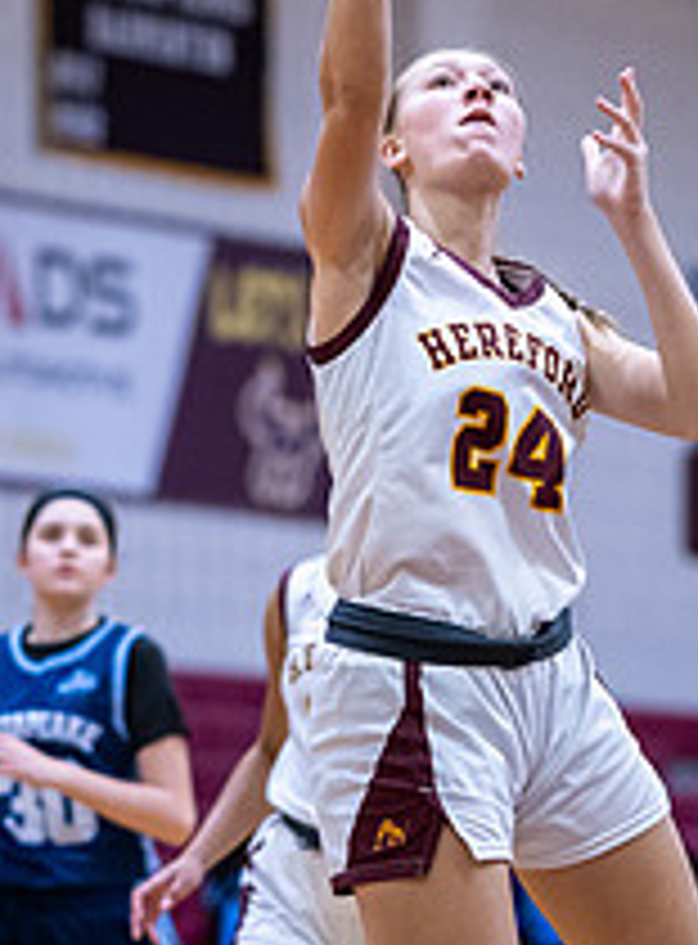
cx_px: 309
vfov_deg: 6.8
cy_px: 342
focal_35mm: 294
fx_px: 7986
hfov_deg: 5.0
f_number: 1.8
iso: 2800
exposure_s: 1/1250
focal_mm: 85
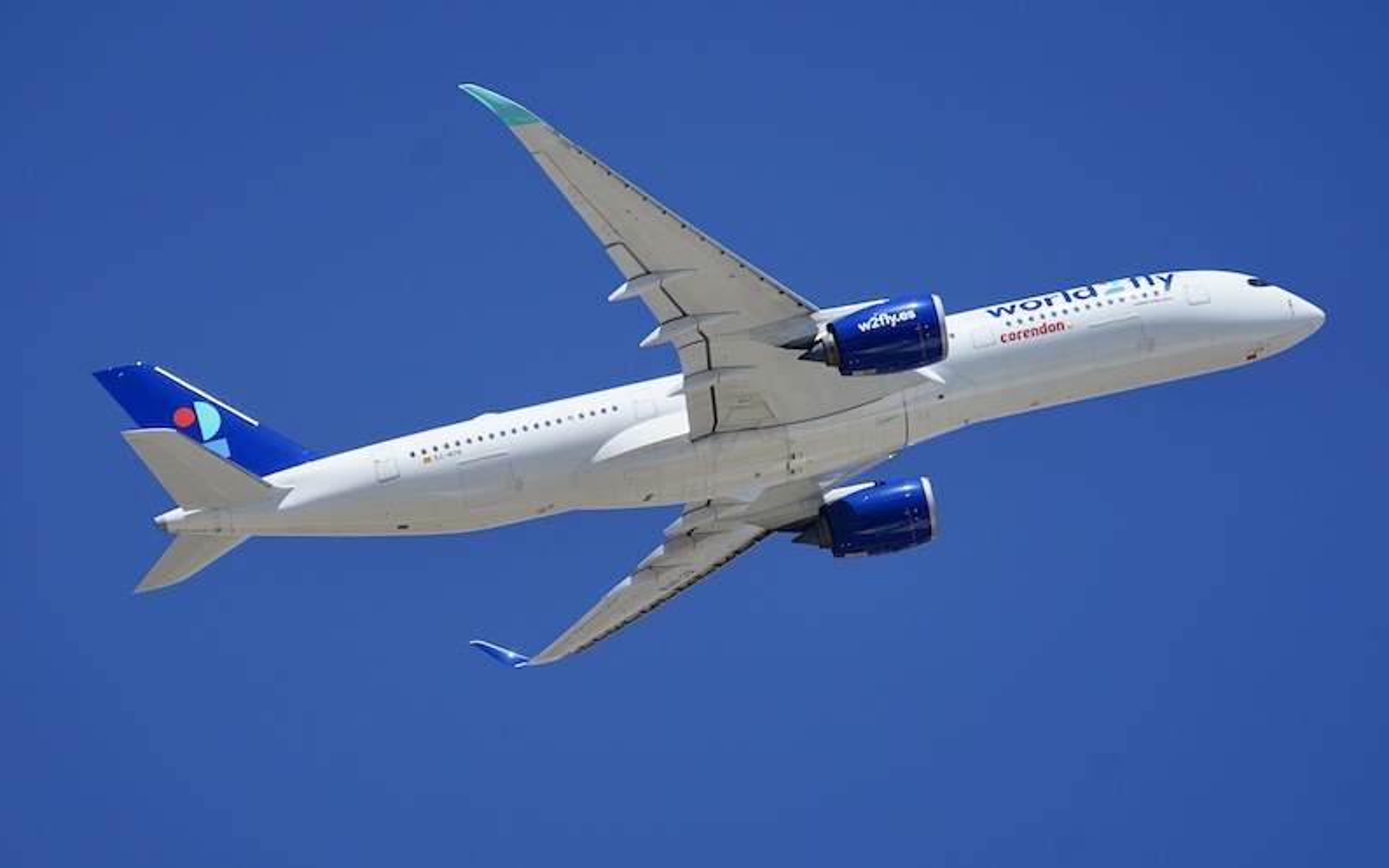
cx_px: 694
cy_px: 408
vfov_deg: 6.6
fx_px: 7534
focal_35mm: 199
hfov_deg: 10.5
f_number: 5.6
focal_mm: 194
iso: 200
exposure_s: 1/2000
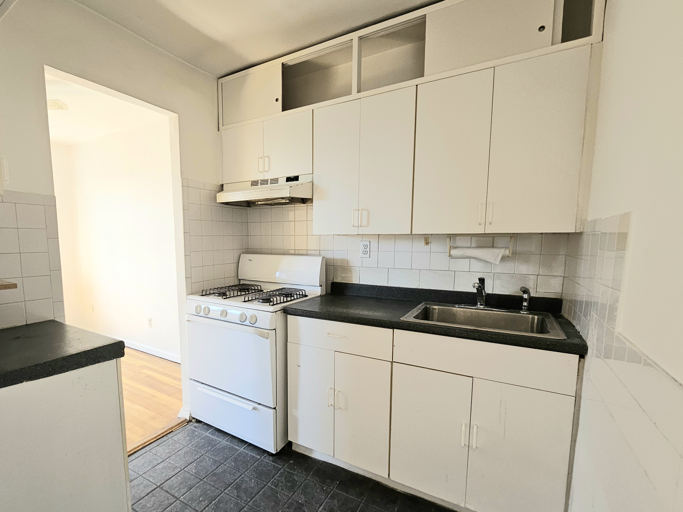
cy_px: 277
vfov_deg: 78.0
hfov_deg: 93.9
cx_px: 295
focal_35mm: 16
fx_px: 316
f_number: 2.2
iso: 64
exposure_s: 1/60.2
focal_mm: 1.7
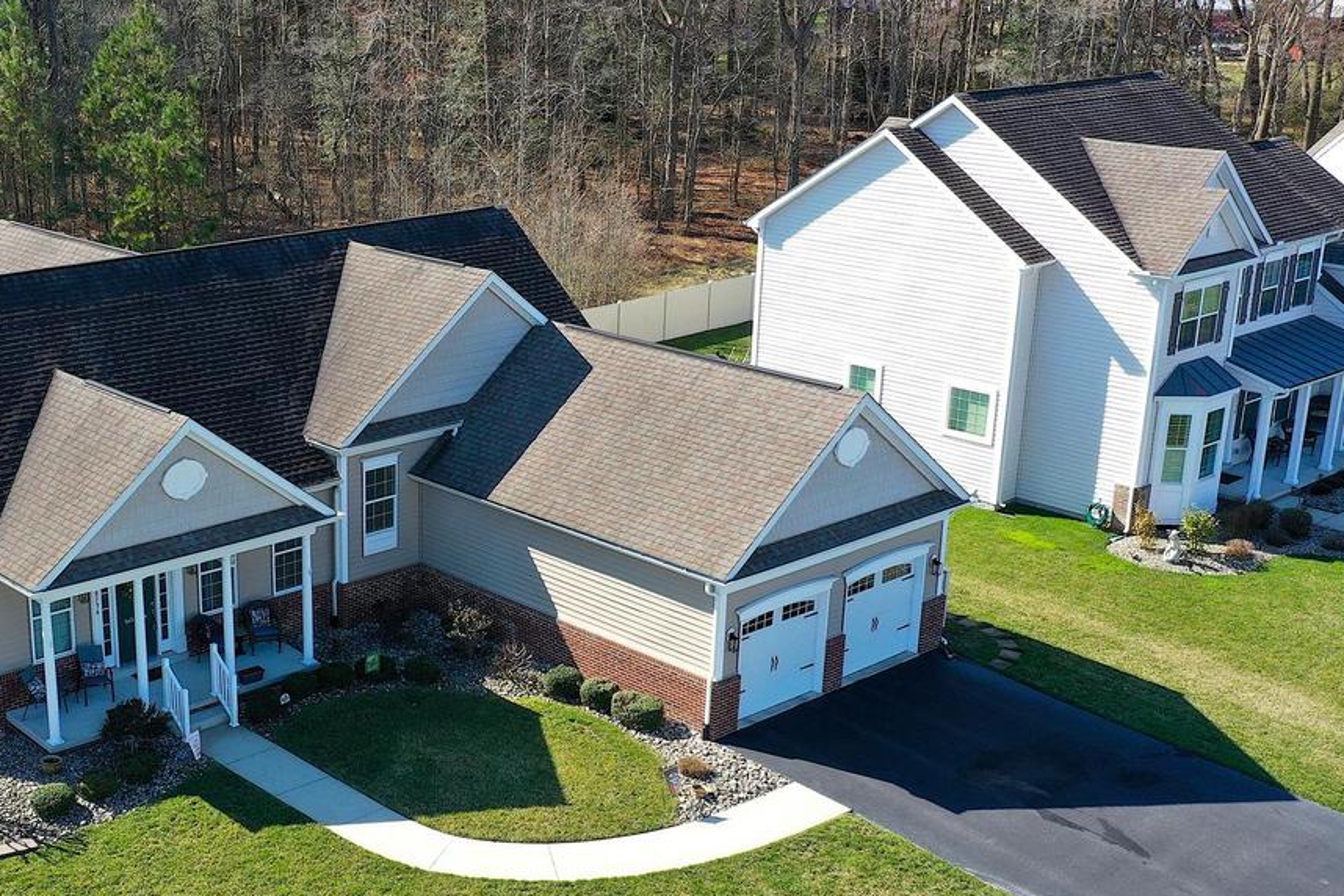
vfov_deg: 28.6
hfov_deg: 40.8
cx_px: 352
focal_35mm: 47
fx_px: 1755
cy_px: 504
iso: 100
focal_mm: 10.26
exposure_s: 1/240
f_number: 5
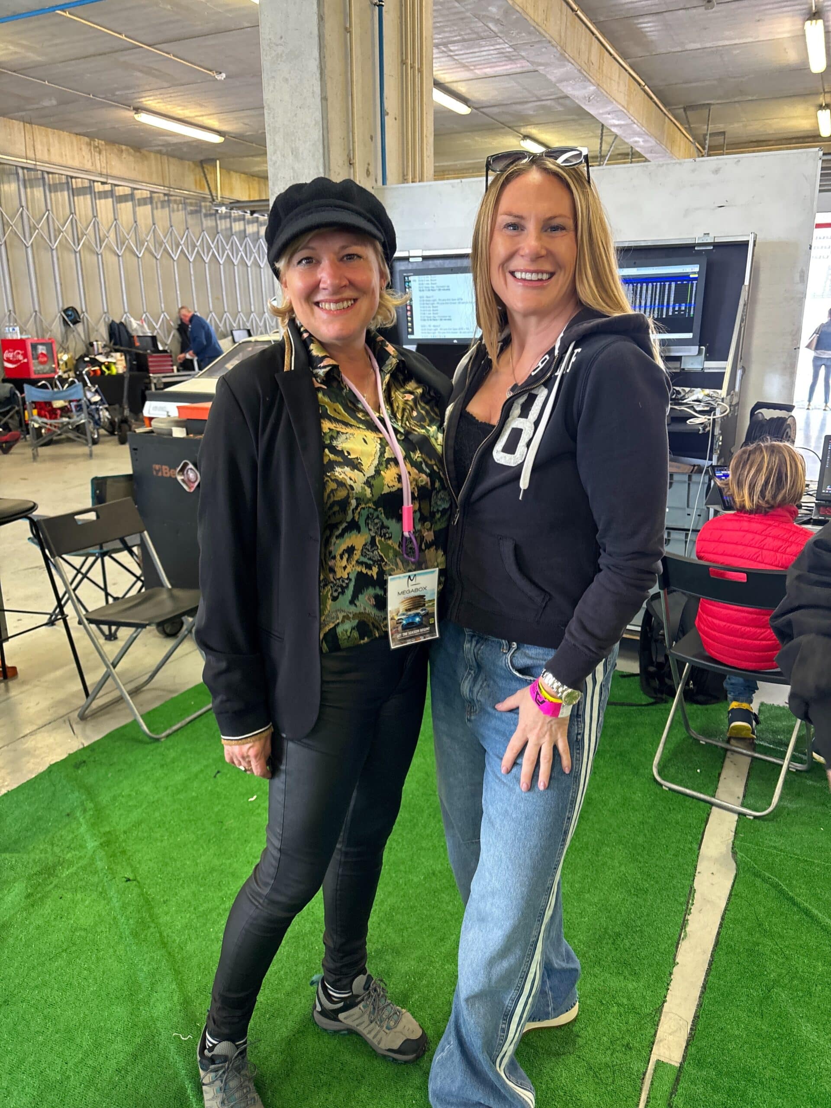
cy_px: 554
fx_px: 832
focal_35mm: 26
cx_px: 416
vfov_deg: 67.3
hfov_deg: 53.1
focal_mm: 5.96
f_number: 1.6
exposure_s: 1/50
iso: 125
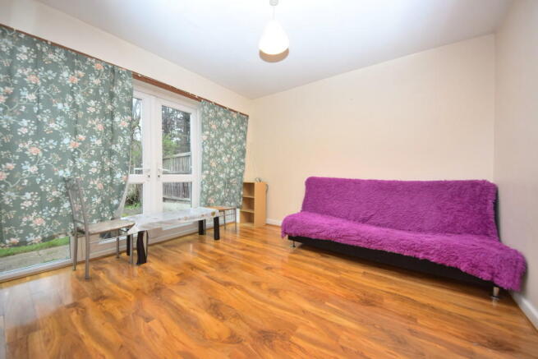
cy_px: 180
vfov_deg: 63.2
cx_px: 269
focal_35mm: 20
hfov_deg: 85.4
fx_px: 291
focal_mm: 13
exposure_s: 1/100
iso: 800
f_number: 5
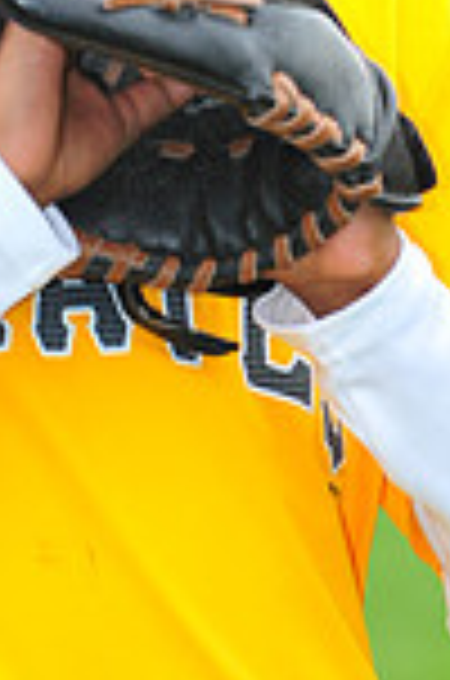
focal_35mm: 769
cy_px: -243
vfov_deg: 2.7
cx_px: 36
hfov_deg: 1.8
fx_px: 14484
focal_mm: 200
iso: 400
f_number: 5.6
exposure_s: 1/320
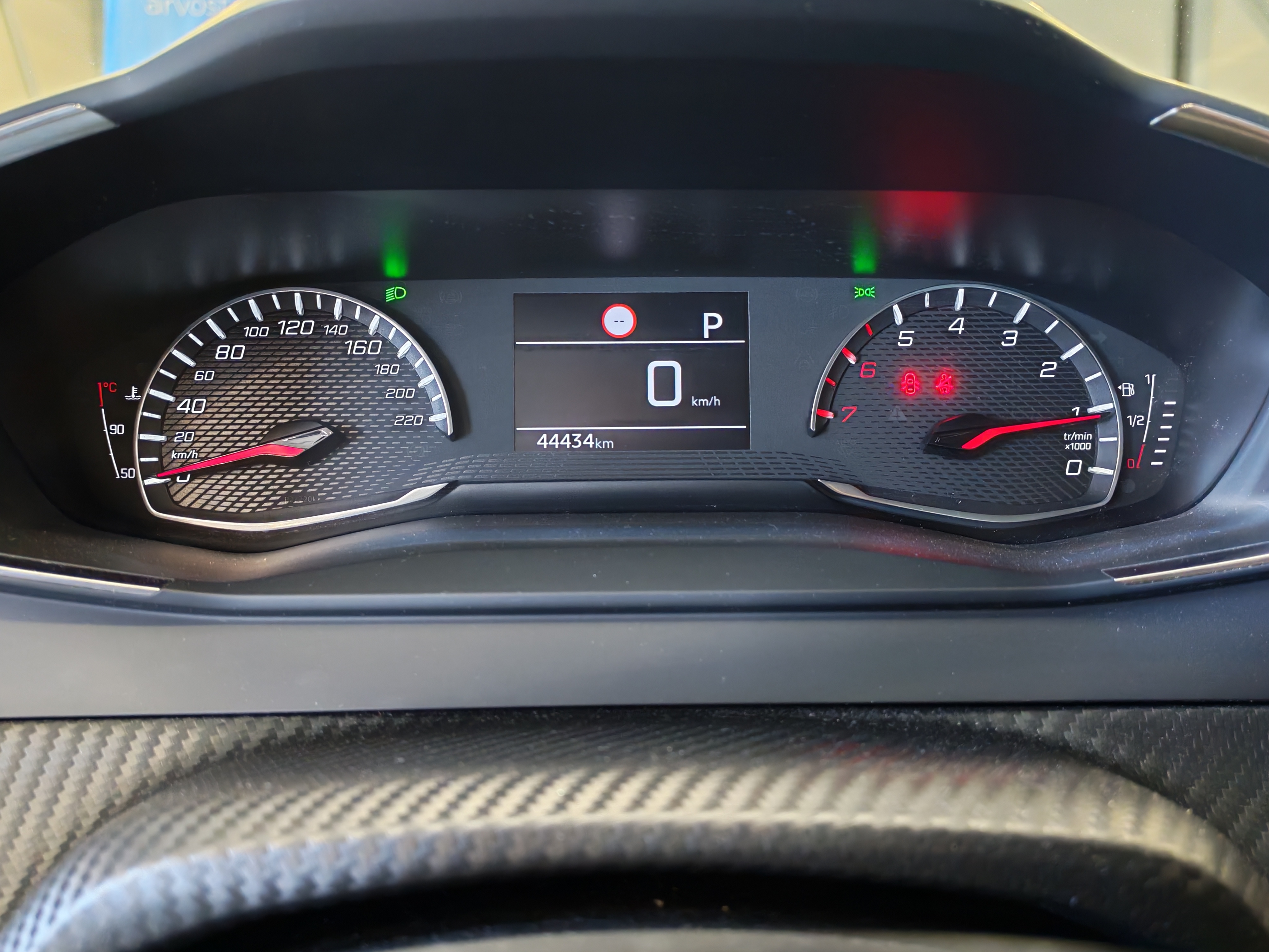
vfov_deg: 41.8
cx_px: 634
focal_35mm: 34
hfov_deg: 54.0
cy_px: 476
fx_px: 1246
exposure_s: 1/50
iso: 1000
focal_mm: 6.12
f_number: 1.9
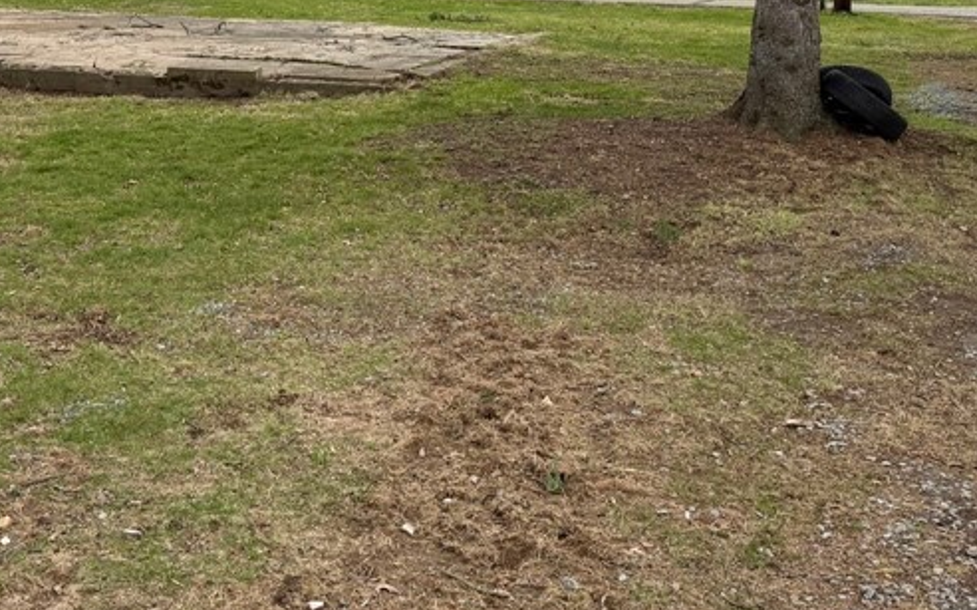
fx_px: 1411
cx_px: 280
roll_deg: -0.1
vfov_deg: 23.3
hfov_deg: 37.5
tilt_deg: -2.8
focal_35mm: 53
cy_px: -4
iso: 100
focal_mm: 6.76
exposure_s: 1/3584
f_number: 1.78
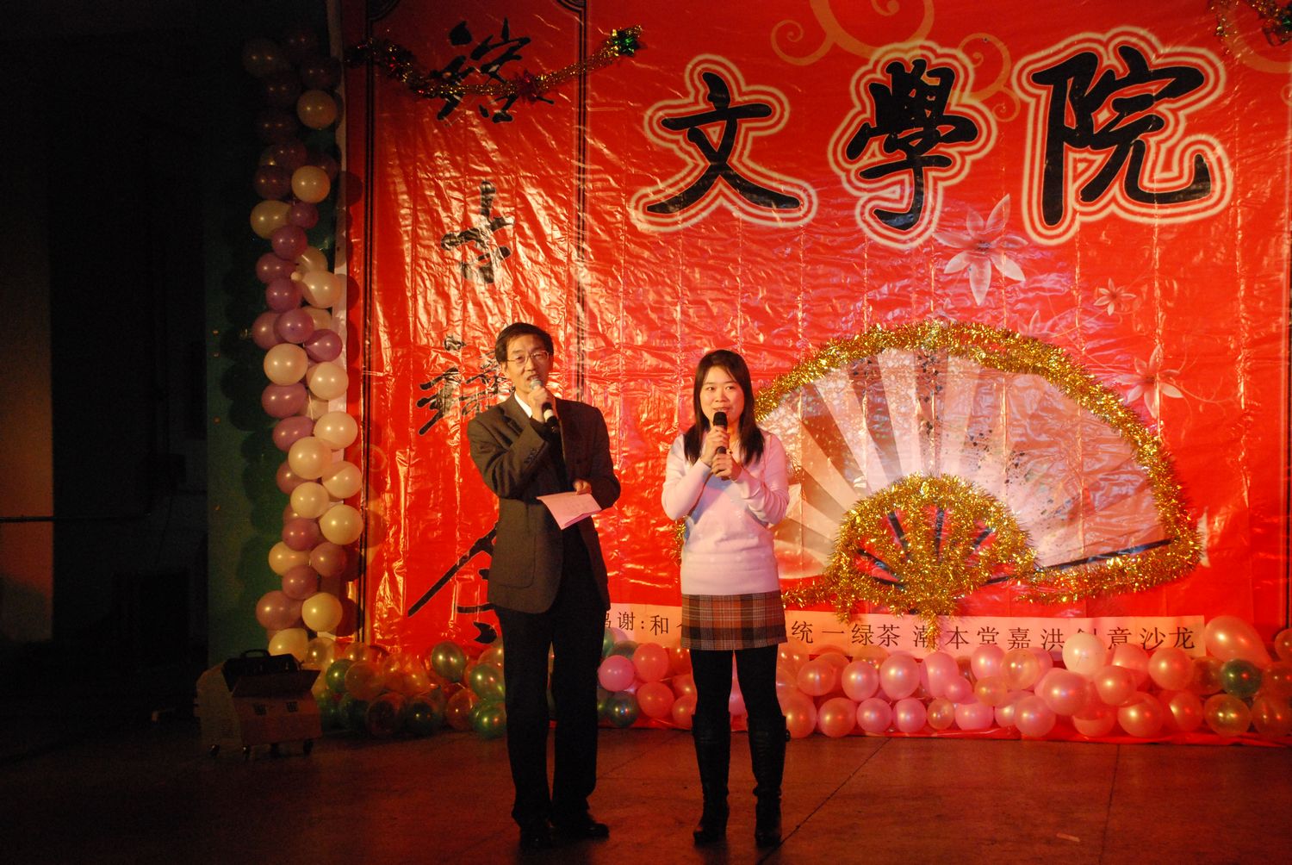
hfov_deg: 37.8
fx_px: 1886
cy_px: 432
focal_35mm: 52
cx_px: 646
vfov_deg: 25.8
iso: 1600
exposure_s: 1/160
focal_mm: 35
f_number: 6.3
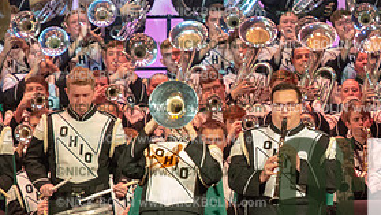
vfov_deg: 2.4
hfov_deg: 4.3
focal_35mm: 501
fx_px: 5062
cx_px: 374
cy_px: 203
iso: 8000
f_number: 5.6
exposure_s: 1/200
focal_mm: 230
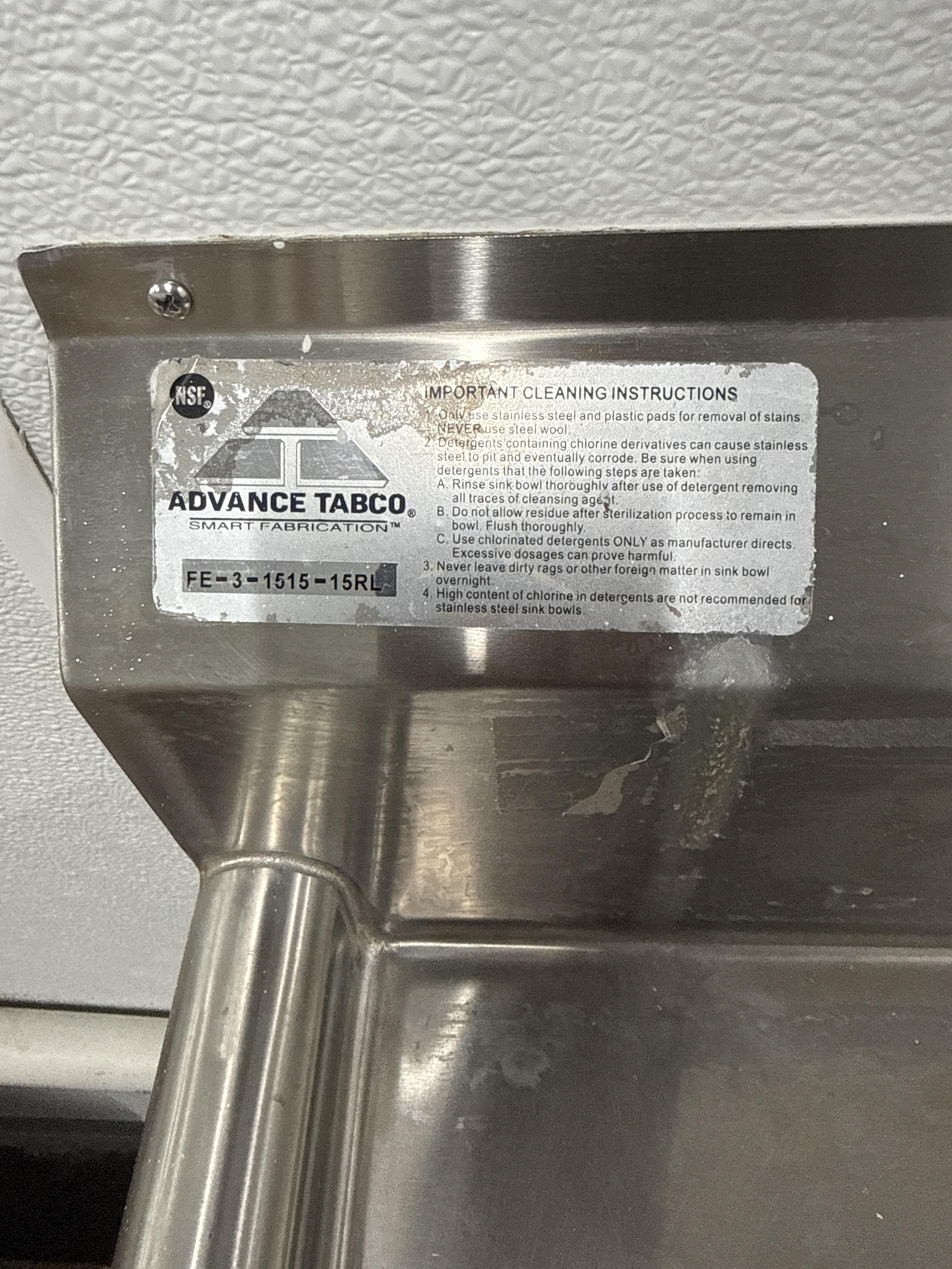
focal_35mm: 25
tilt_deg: -47.6
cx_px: 476
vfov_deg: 69.4
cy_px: 634
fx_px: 917
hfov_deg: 54.9
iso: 250
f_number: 2.2
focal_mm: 2.22
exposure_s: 1/99
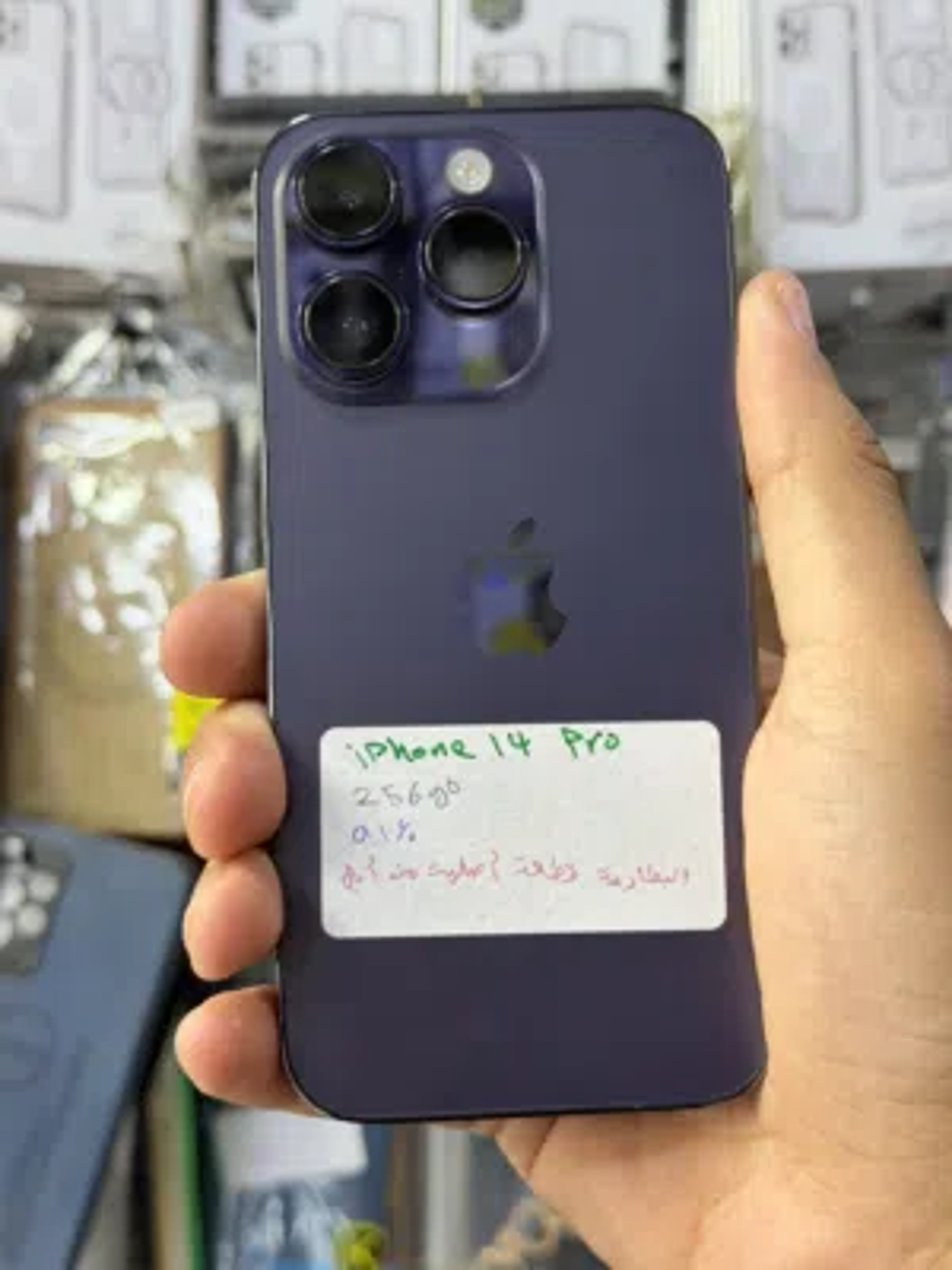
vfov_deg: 39.7
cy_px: 635
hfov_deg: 30.3
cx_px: 476
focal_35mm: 48
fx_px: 1760
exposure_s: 1/50
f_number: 1.78
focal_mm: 6.76
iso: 64
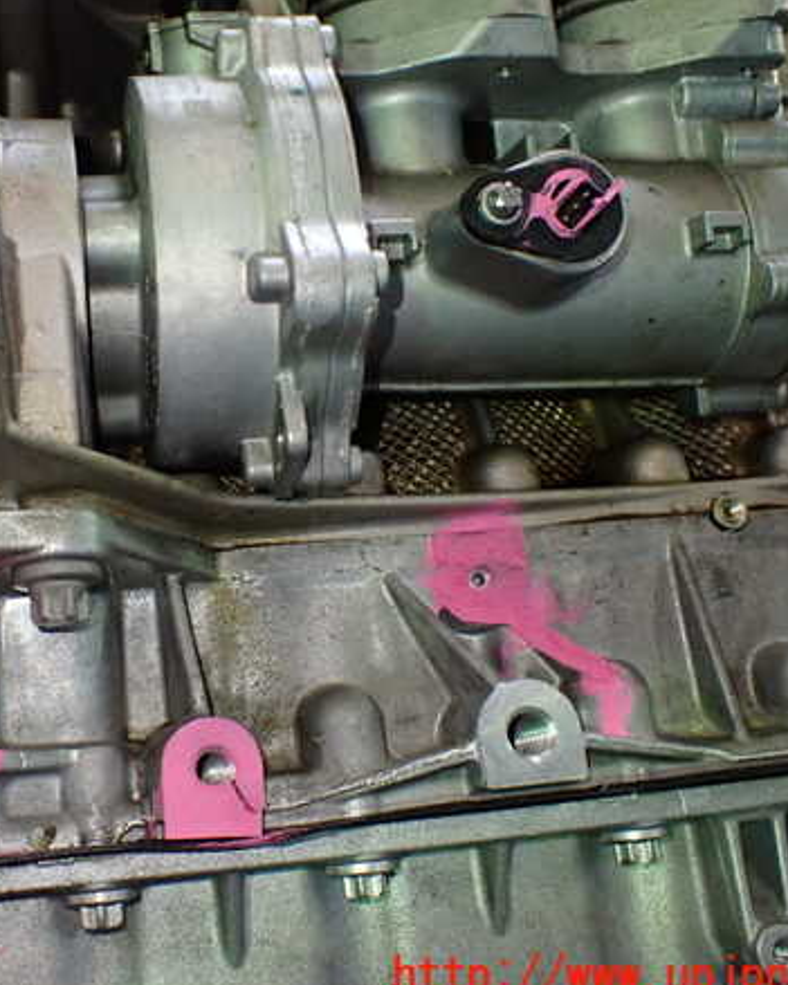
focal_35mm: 40
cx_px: 227
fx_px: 1166
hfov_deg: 36.7
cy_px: 500
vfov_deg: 45.8
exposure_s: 1/100
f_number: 2.3
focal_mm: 5.4
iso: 800
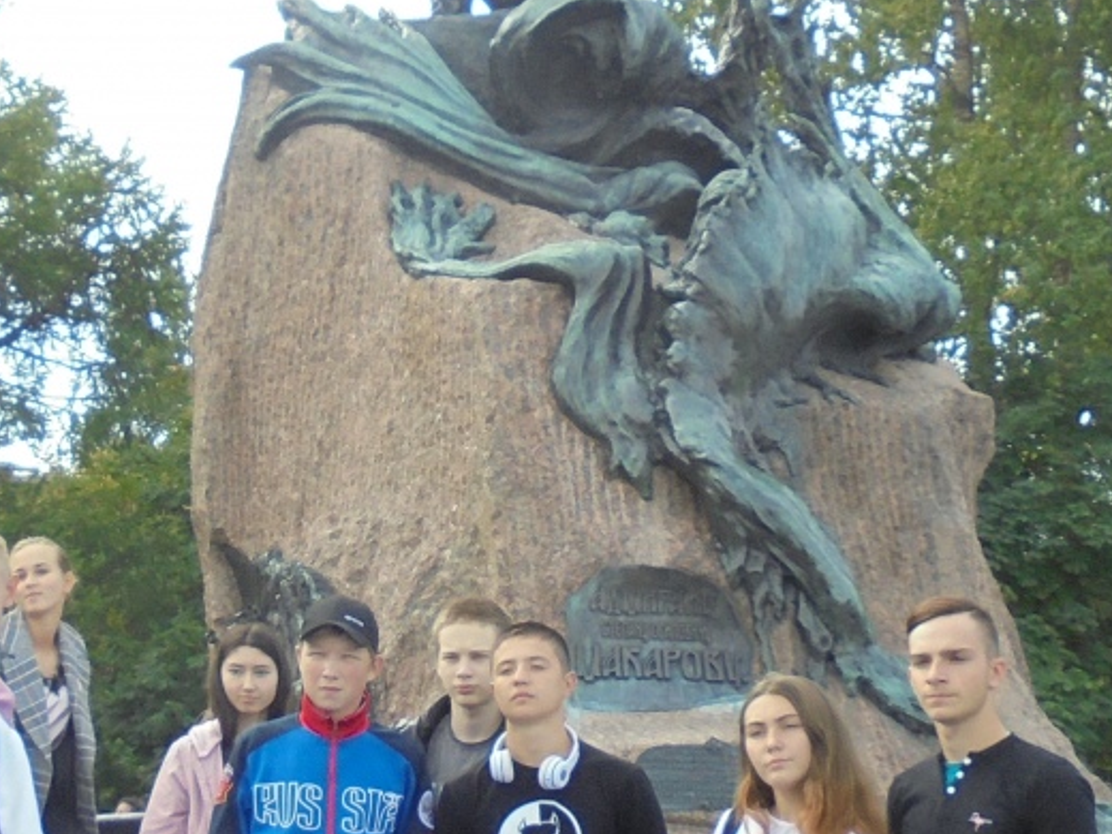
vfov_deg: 18.4
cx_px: 383
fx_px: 2570
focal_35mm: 80
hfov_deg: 24.3
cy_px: 449
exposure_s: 1/250
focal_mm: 4.6
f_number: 3.5
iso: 100
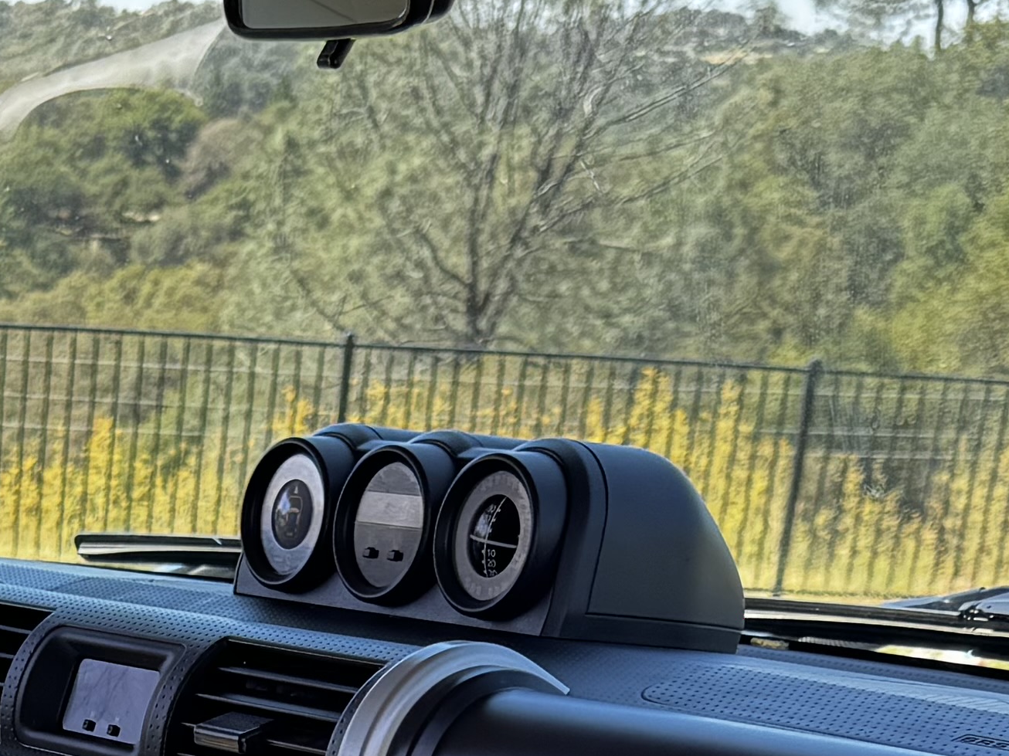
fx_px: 3060
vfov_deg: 12.4
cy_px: 1512
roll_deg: -3.3
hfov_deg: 17.9
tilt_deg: -26.3
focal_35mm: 105
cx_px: -161
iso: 80
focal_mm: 6.76
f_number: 1.78
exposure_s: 1/442
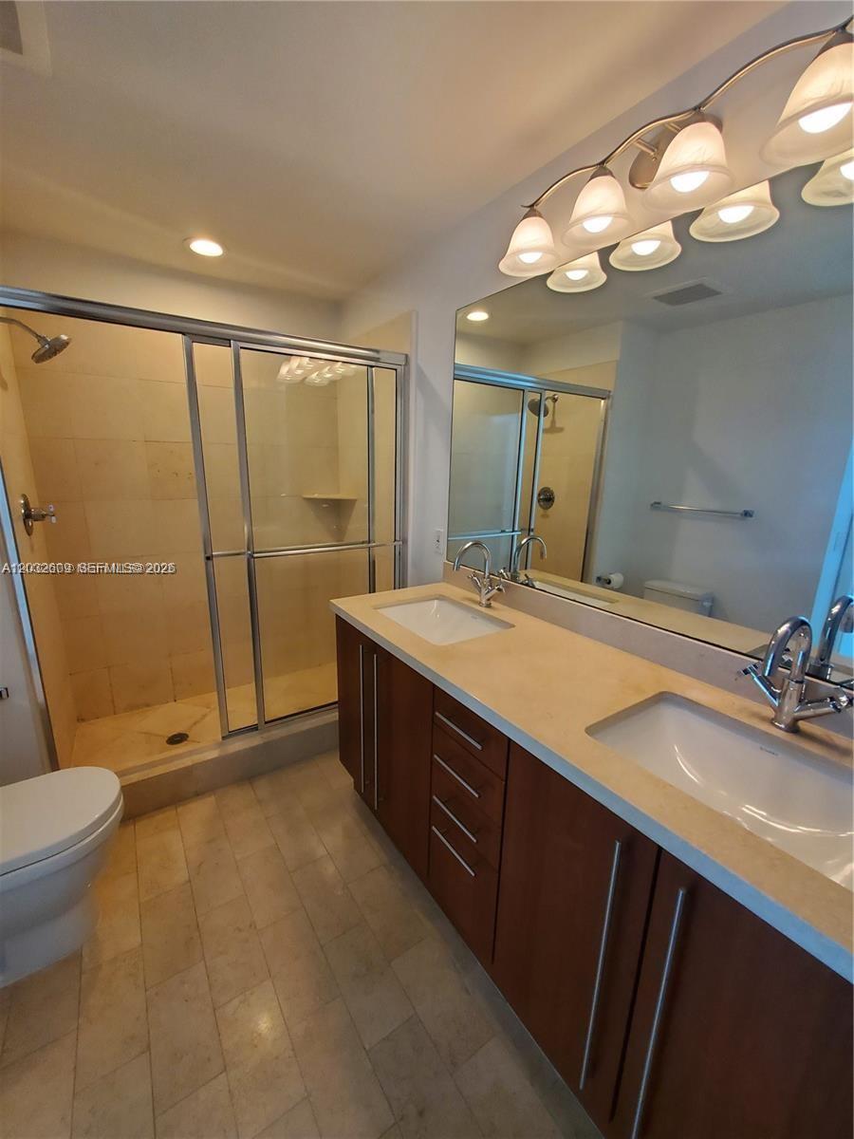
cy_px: 570
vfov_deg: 106.2
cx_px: 427
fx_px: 428
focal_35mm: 13
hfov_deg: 89.9
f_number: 2.2
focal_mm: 1.8
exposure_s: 1/60
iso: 160
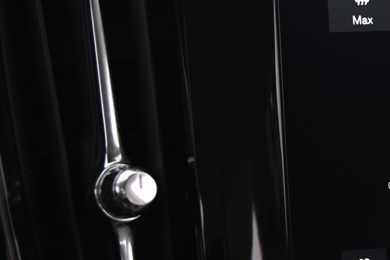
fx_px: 1332
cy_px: 202
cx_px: 518
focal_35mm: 123
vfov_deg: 11.1
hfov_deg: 15.8
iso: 1250
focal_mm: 38
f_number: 4
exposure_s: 1/15
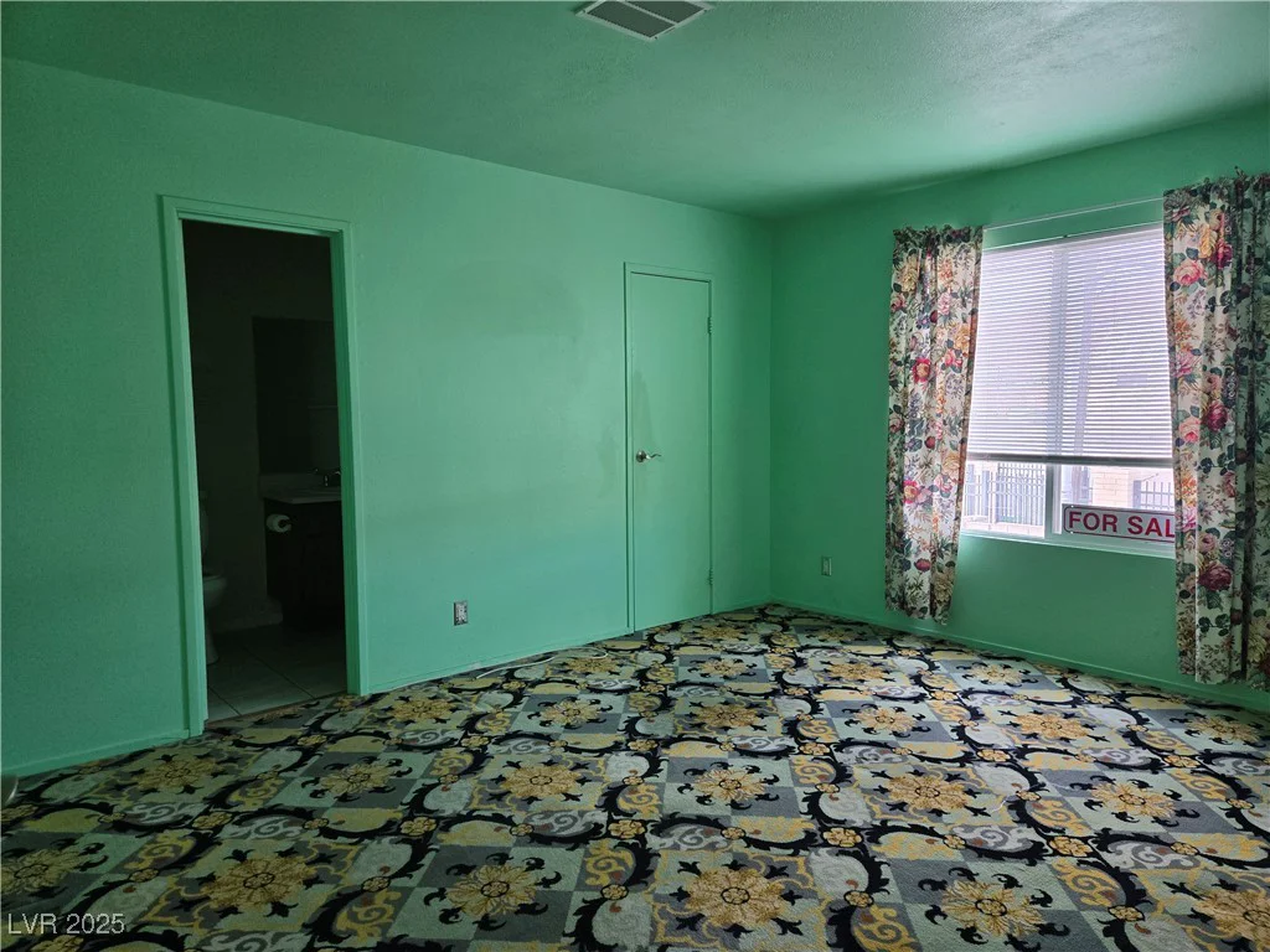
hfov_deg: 73.9
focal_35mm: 23
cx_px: 635
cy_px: 476
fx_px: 844
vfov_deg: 58.9
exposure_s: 1/180
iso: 160
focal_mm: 5.4
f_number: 1.8
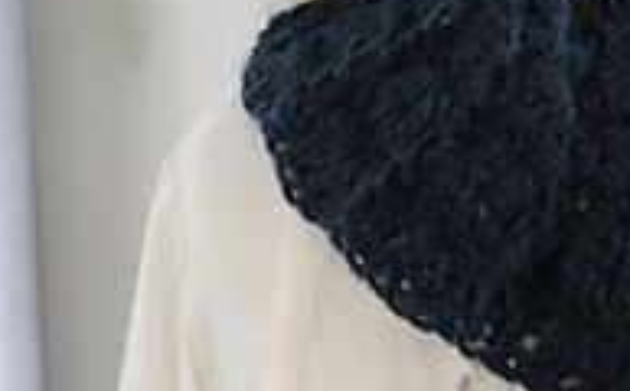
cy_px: 2
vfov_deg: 12.6
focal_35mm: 102
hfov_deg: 19.2
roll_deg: +0.7
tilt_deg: -4.7
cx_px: 767
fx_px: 1749
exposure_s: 1/120
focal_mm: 4.15
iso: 50
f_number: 2.2
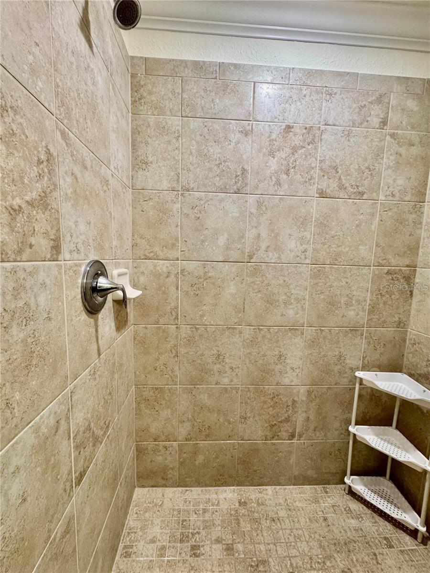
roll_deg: -0.8
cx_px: 215
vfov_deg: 102.1
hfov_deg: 85.7
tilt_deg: -6.9
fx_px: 232
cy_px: 286
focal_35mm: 14
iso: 250
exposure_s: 1/60
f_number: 2.2
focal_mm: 2.22
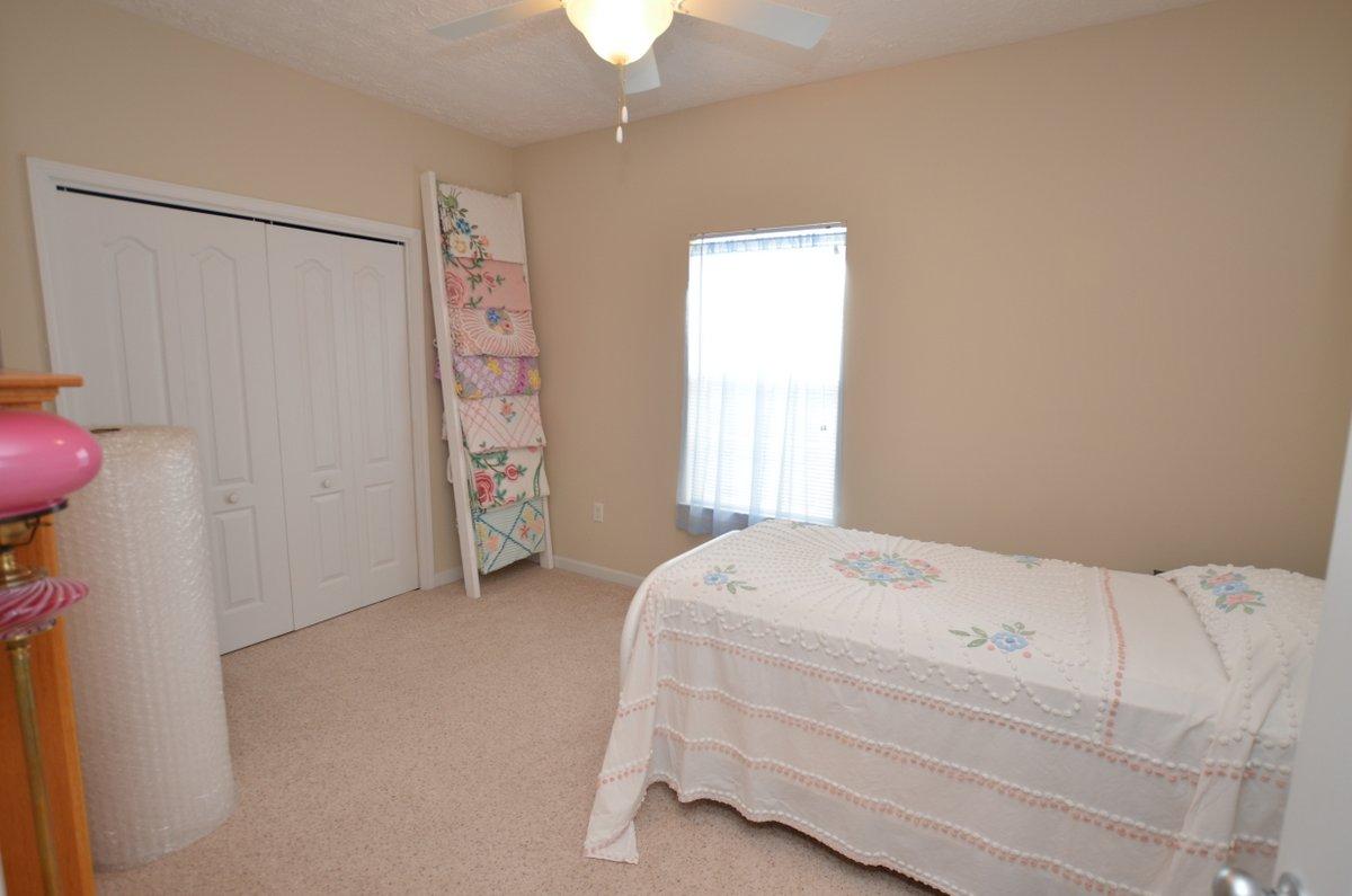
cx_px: 676
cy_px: 448
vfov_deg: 69.4
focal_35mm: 17
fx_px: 647
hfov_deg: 92.6
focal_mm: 11.5
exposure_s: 1/60
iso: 320
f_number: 4
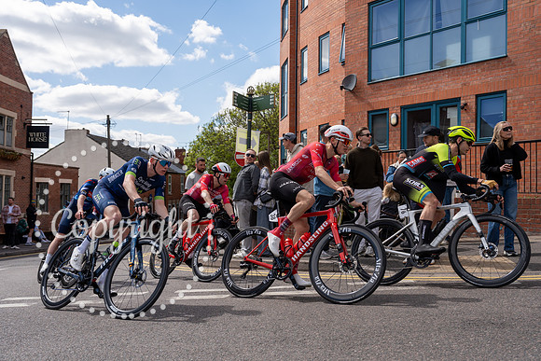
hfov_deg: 55.8
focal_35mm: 34
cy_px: 180
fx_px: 511
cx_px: 270
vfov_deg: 38.9
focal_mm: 34
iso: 160
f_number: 5
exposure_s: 1/1000
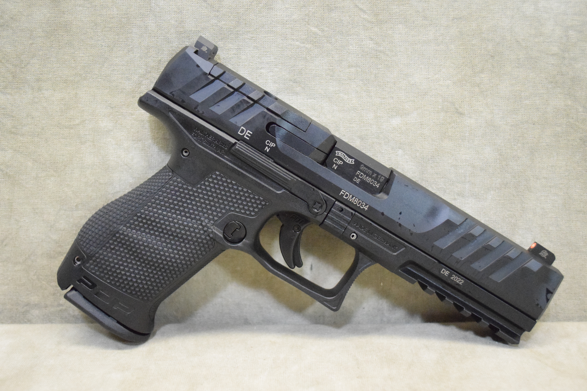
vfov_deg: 34.2
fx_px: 636
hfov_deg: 49.6
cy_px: 196
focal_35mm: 39
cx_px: 294
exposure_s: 1/1250
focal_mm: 26
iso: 10000
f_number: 4.2
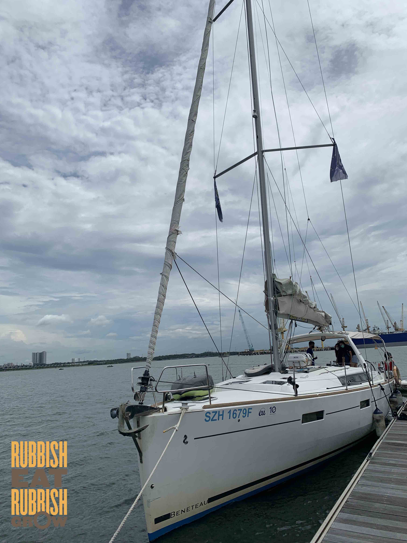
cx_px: 204
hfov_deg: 53.1
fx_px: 408
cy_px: 272
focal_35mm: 26
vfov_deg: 67.3
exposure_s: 1/8000
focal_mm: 4.25
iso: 25
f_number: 1.8
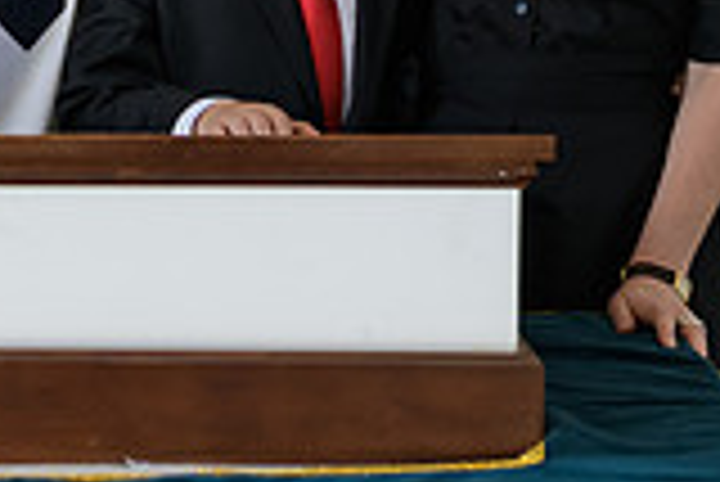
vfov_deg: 7.5
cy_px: -128
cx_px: -58
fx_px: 3623
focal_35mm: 181
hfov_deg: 11.2
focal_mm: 50
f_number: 3.2
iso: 400
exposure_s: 1/125
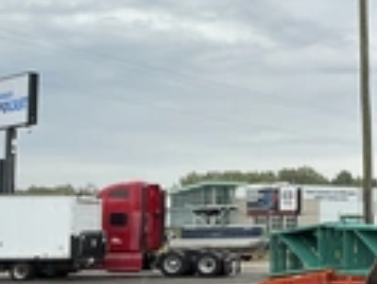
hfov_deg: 20.8
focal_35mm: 84
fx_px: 916
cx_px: 510
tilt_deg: +5.4
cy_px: 151
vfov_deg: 17.6
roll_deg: -1.6
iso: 25
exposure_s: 1/524
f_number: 1.8
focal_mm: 3
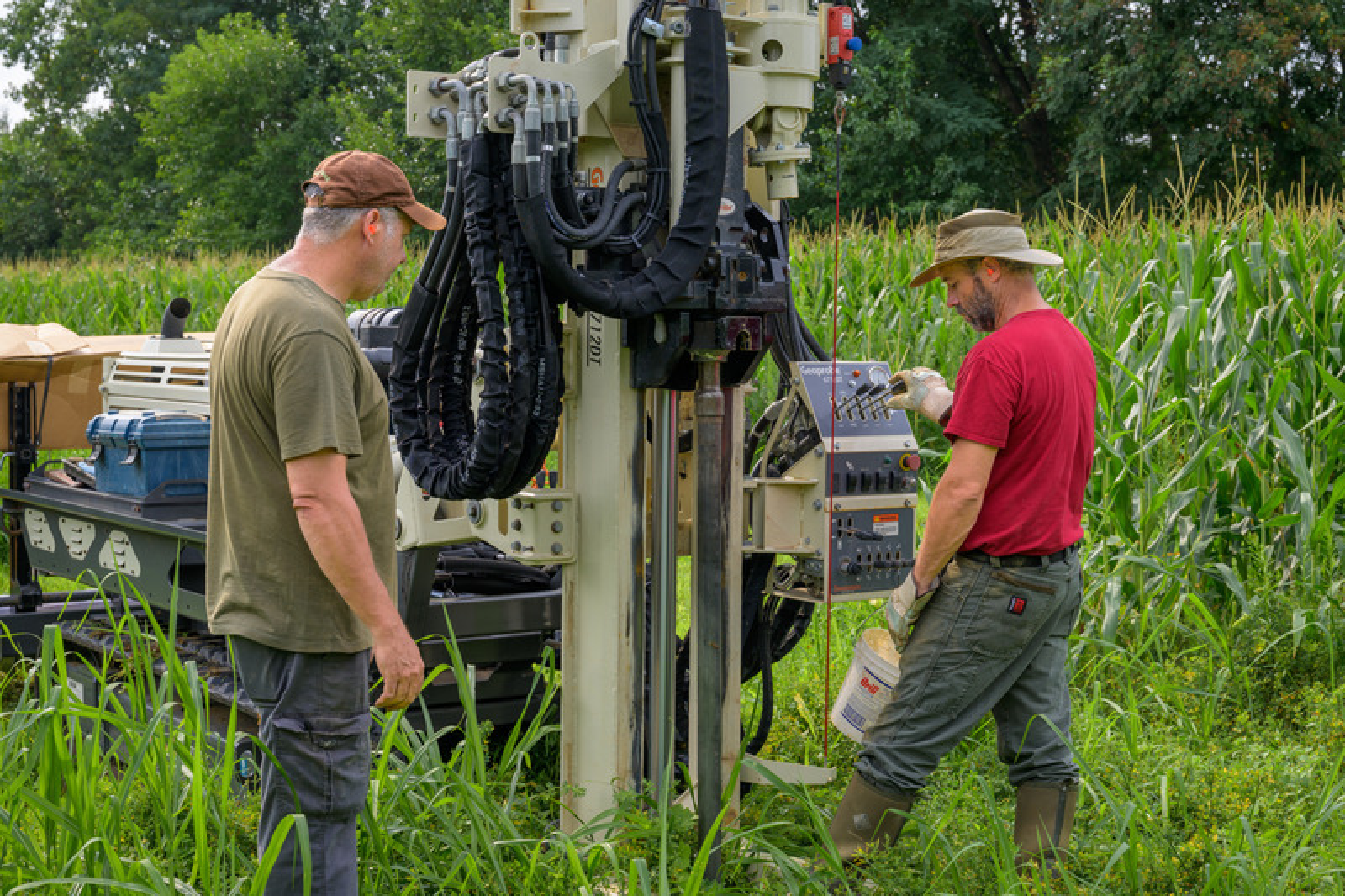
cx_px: 717
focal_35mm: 53
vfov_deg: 25.4
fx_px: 1989
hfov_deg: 37.3
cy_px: 428
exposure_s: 1/160
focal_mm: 49
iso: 100
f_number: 7.1
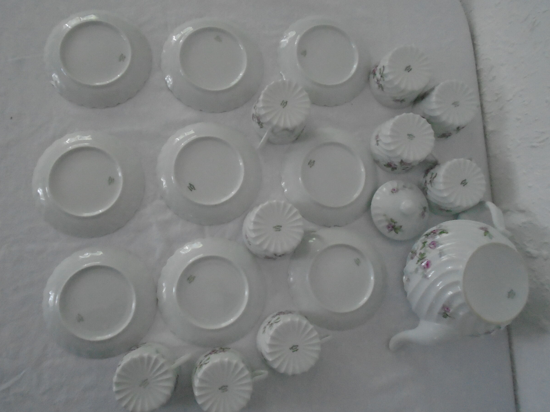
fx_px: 445
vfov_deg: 49.7
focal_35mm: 28
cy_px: 213
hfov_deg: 63.4
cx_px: 268
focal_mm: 4.6
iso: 800
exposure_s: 1/125
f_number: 3.2
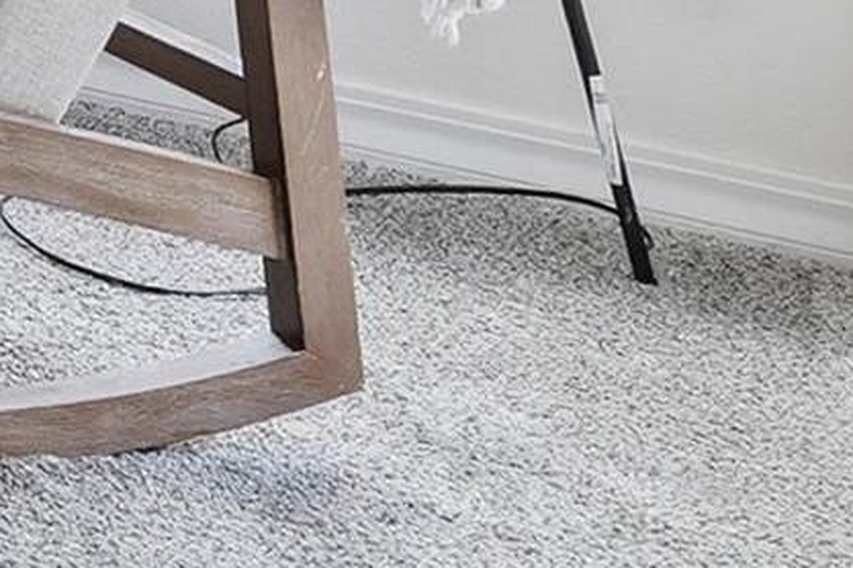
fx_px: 2796
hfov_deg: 10.1
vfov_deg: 9.7
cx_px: -1970
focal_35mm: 118
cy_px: -965
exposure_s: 1/80
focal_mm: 16
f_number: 8
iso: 100
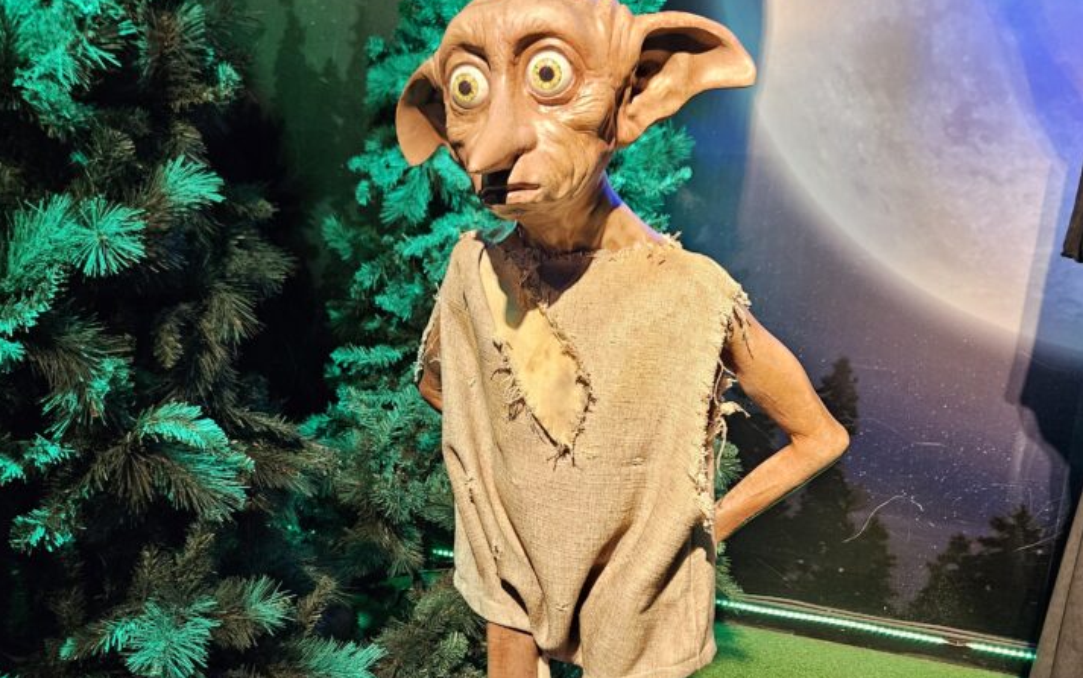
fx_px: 1033
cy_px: 420
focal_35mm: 35
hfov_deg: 55.2
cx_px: 477
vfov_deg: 36.1
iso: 640
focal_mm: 5.4
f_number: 1.8
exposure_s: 1/60
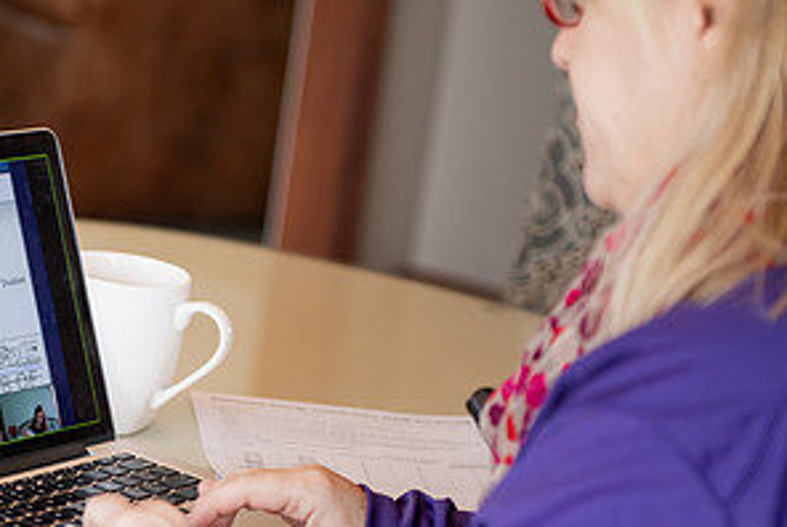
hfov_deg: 14.8
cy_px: 313
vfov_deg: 10.0
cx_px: 130
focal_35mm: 137
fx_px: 2998
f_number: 3.2
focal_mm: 70
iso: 500
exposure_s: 1/125
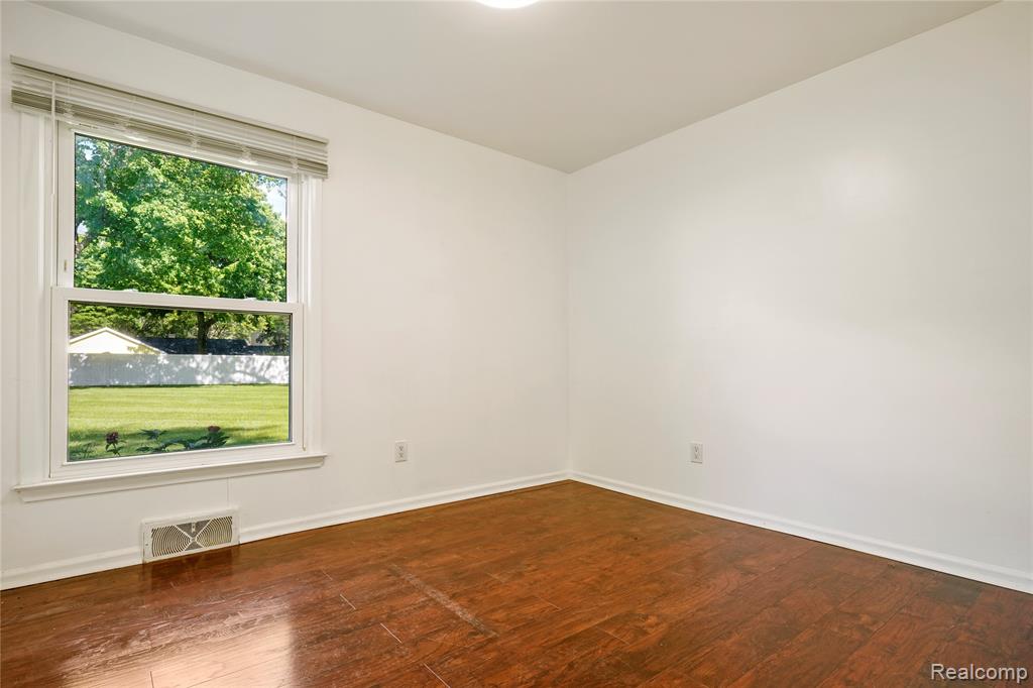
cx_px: 516
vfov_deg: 67.8
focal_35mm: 18
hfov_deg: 90.5
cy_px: 344
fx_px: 512
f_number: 8
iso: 100
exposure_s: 1.6
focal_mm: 11.9
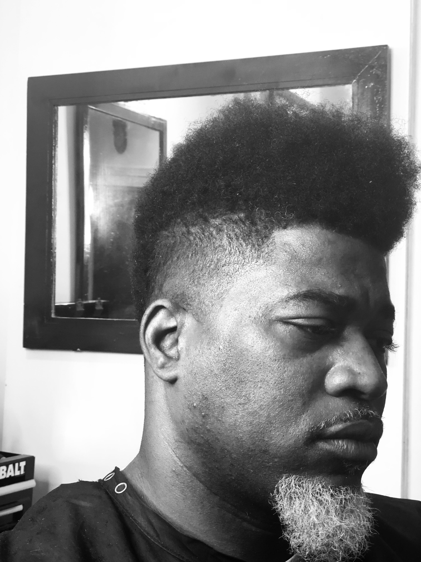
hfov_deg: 25.7
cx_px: 210
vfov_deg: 33.8
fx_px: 924
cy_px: 281
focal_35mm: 57
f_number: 2.8
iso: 250
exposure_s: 1/60
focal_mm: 6.6
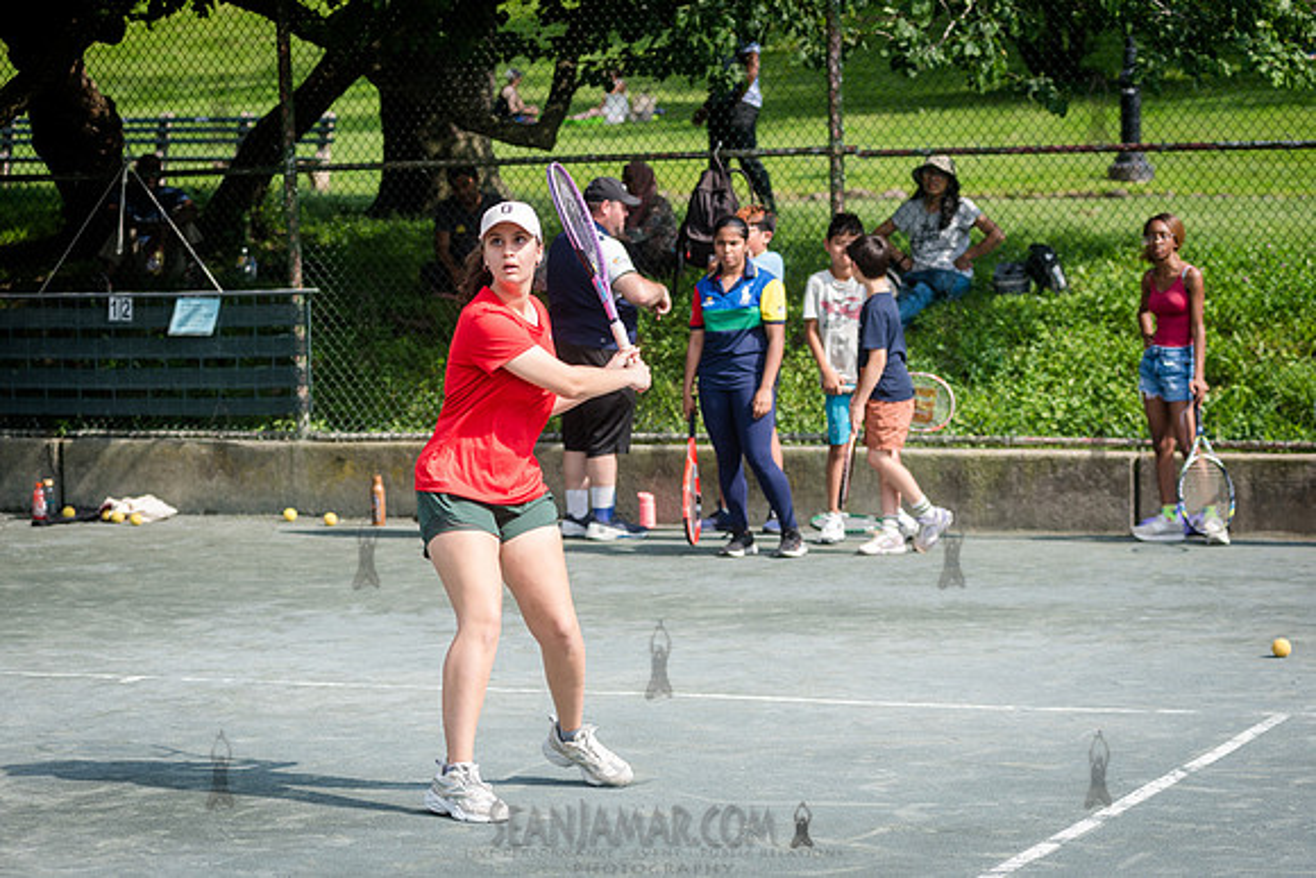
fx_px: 3691
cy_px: 439
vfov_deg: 13.6
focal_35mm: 101
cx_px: 658
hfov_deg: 20.2
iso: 250
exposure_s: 1/800
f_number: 4.5
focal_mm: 100
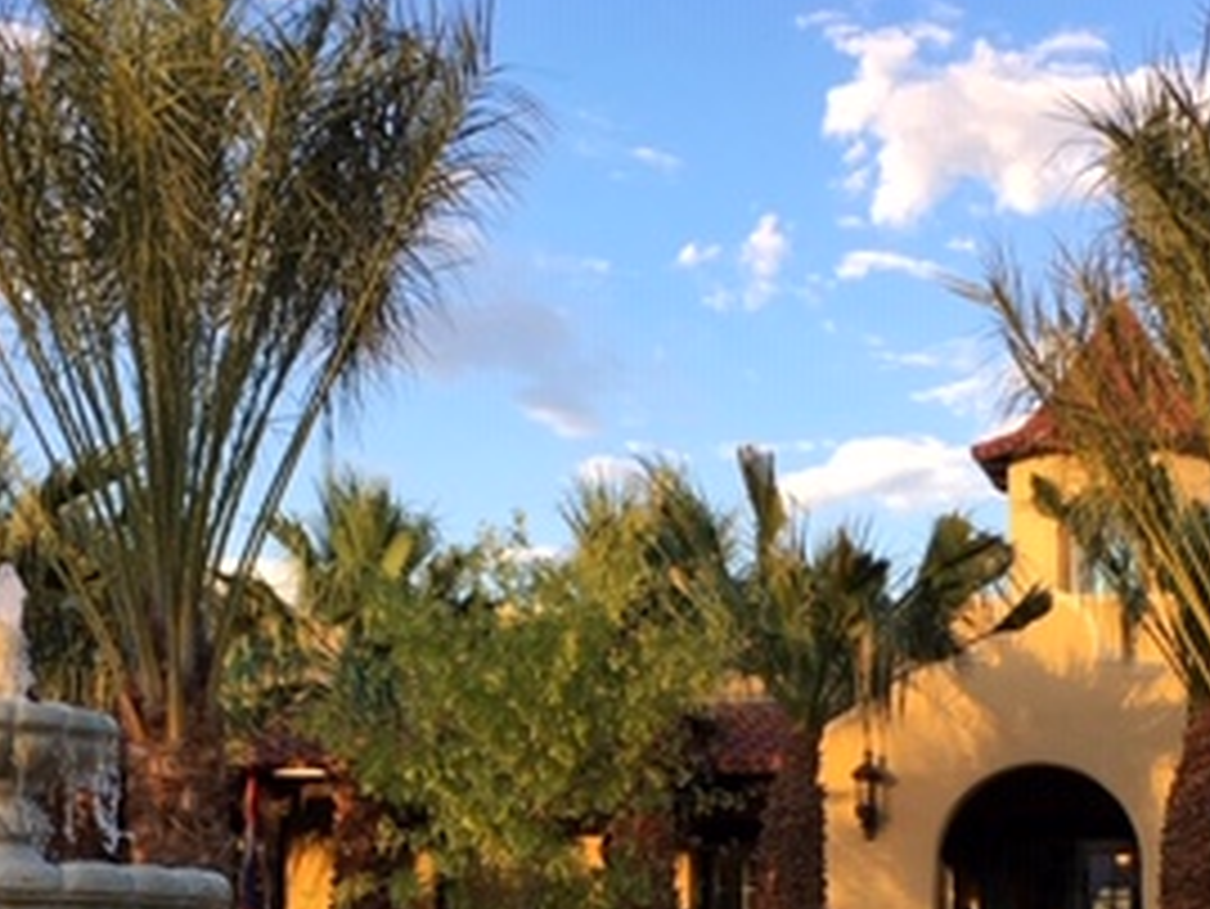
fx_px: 2413
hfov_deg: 28.0
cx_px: 796
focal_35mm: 69
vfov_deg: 20.4
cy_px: 981
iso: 25
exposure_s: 1/308
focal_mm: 4.15
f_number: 2.2
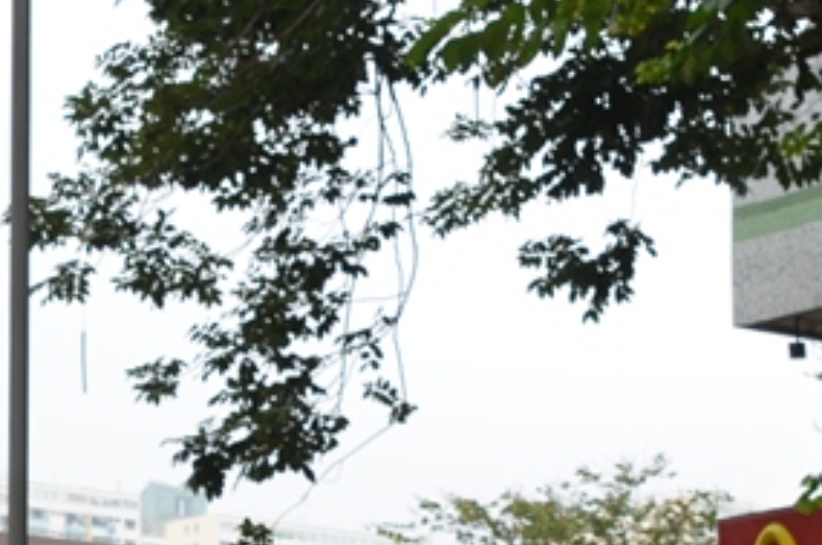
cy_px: 738
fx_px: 3442
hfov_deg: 13.4
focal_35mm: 151
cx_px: -6
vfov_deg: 8.9
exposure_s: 1/160
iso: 200
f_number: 6.3
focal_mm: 28
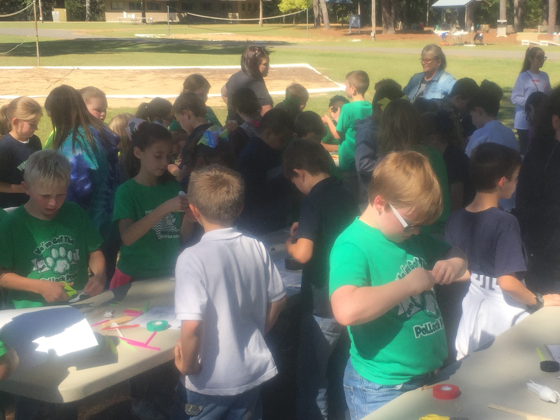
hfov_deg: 34.0
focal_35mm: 56
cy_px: 197
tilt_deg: -9.3
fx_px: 906
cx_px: 380
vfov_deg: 26.1
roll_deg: -0.5
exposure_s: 1/1130
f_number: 2.2
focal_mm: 4.15
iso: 32
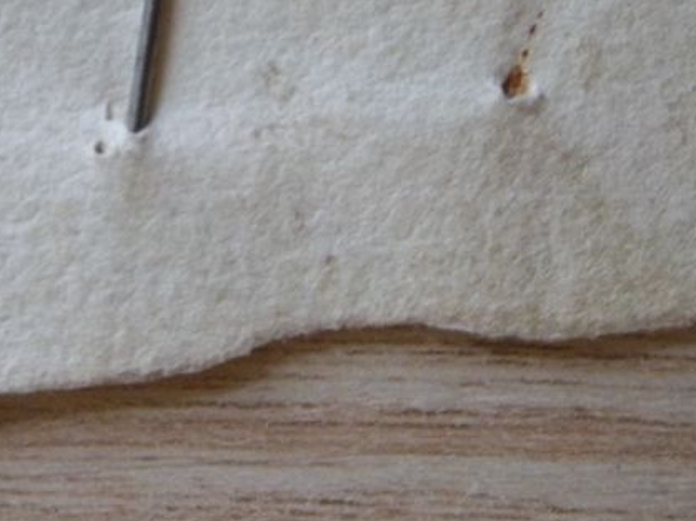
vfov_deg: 21.0
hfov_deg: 28.4
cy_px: -30
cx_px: 142
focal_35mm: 67
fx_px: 1346
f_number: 3.5
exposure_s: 1/8
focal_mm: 5.05
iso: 192
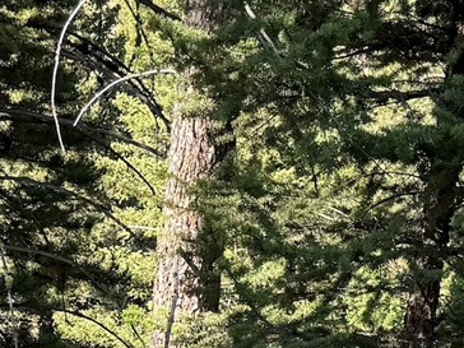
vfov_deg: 10.4
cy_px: 605
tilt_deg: -14.7
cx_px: -25
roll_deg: -0.9
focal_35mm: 135
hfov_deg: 14.3
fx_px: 1810
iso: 80
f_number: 1.78
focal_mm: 6.76
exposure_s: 1/593
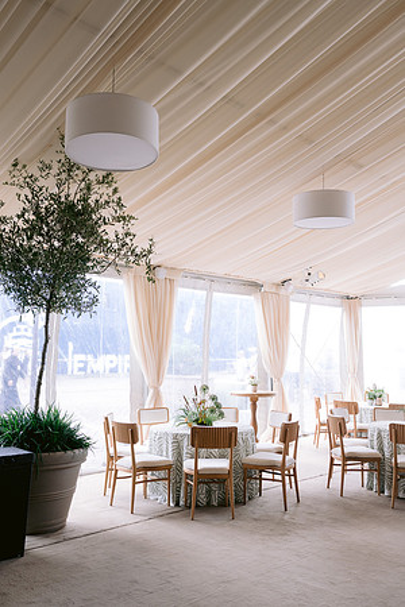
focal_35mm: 35
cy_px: 304
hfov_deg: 37.9
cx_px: 202
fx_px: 591
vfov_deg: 54.4
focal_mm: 35
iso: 400
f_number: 4
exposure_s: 1/200
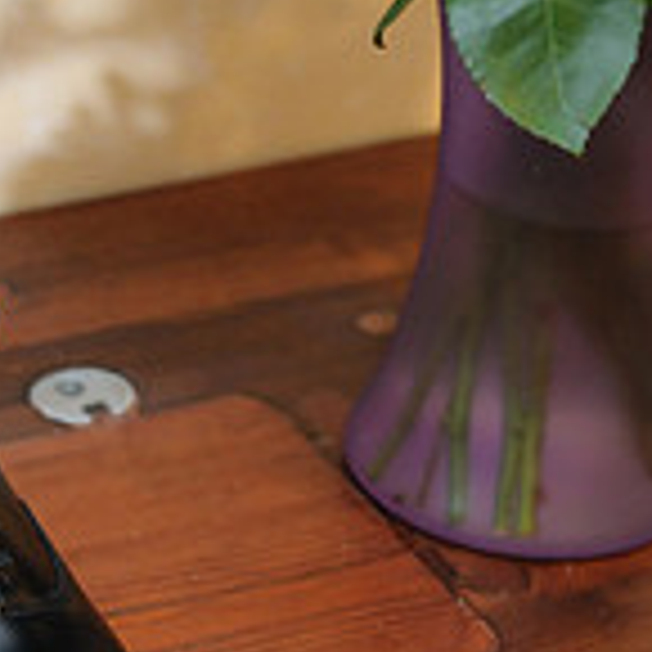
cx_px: -297
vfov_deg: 15.6
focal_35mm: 109
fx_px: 2323
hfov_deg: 14.9
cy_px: 679
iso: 2000
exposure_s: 1/125
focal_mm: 32
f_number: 2.8
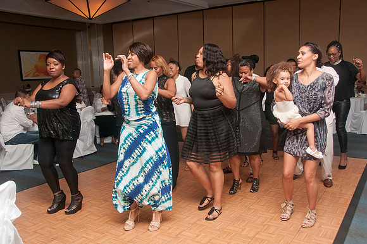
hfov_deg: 57.3
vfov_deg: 39.9
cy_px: 122
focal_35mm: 33
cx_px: 184
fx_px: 336
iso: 400
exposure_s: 1/125
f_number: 5.6
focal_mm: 22
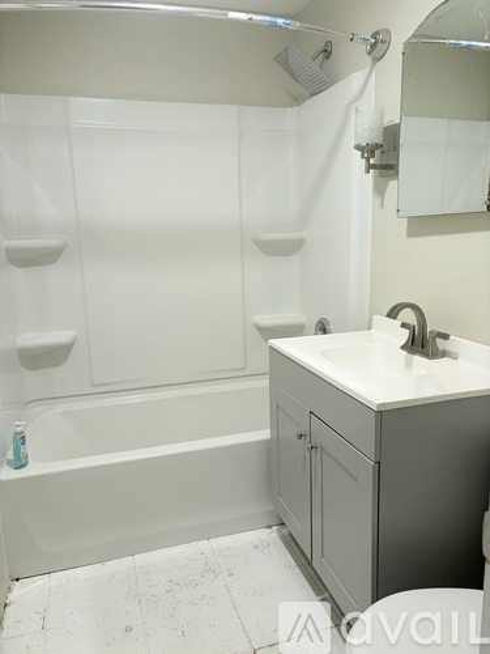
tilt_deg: -9.9
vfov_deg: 67.3
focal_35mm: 26
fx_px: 491
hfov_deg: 53.1
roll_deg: +1.0
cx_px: 245
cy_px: 327
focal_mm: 5.96
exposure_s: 1/120
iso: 250
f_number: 1.6
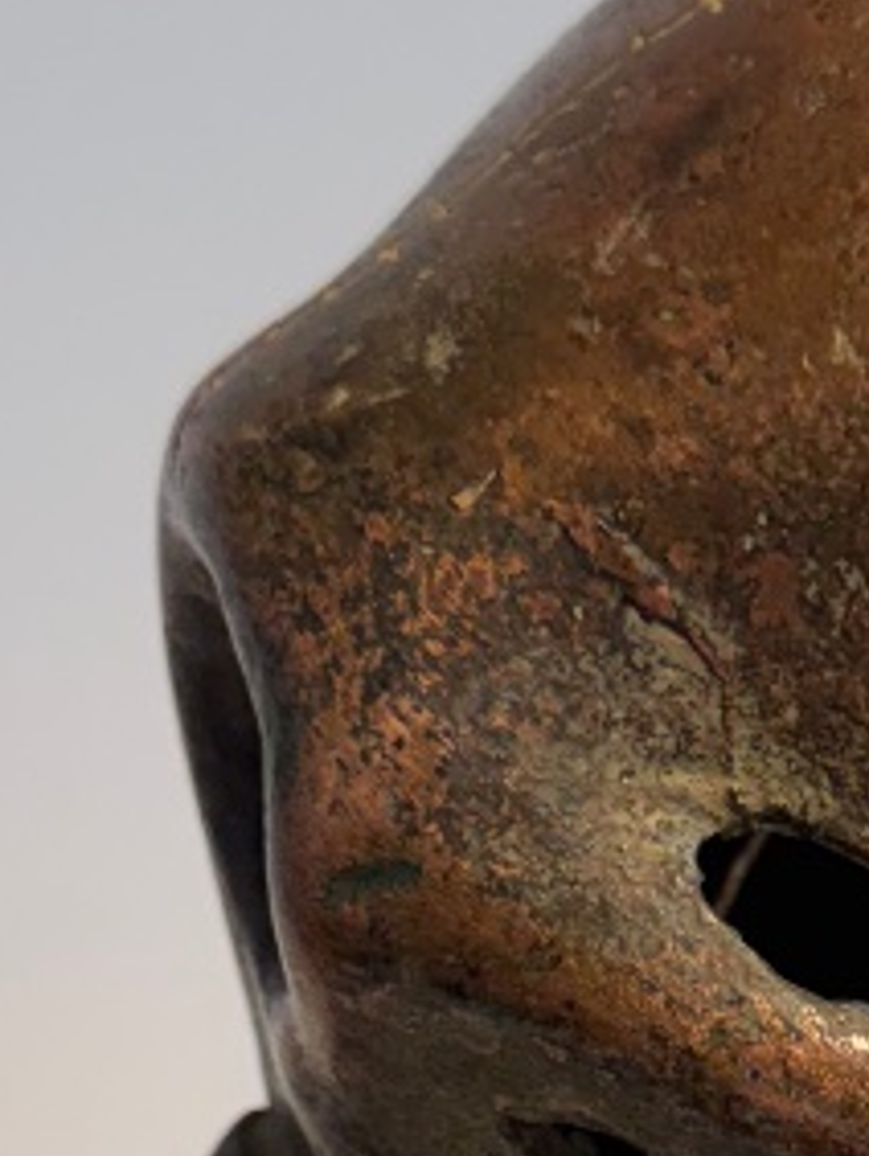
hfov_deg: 14.0
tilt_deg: -4.0
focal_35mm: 102
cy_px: 1431
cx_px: 1094
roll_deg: +1.1
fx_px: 3409
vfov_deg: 18.2
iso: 160
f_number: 1.78
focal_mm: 6.76
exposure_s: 1/100
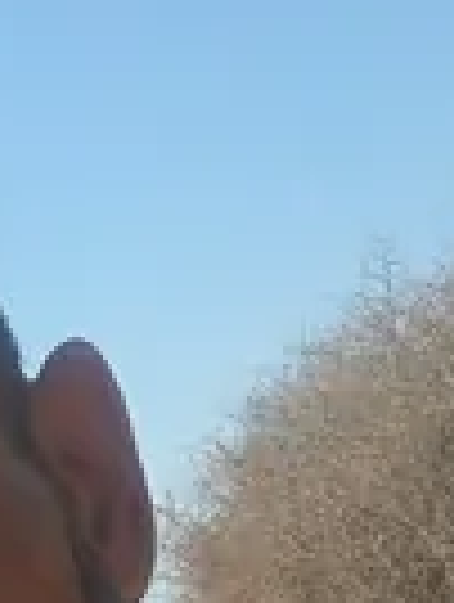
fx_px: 1517
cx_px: -162
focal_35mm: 87
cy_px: 616
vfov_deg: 21.6
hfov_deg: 16.0
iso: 54
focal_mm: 2.77
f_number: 2
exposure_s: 1/1263
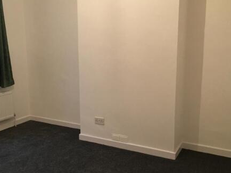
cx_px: 105
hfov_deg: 47.8
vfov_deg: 36.8
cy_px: 86
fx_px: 260
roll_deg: +2.4
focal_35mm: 39
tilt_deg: -9.6
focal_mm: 4.15
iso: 160
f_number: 2.2
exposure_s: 1/33
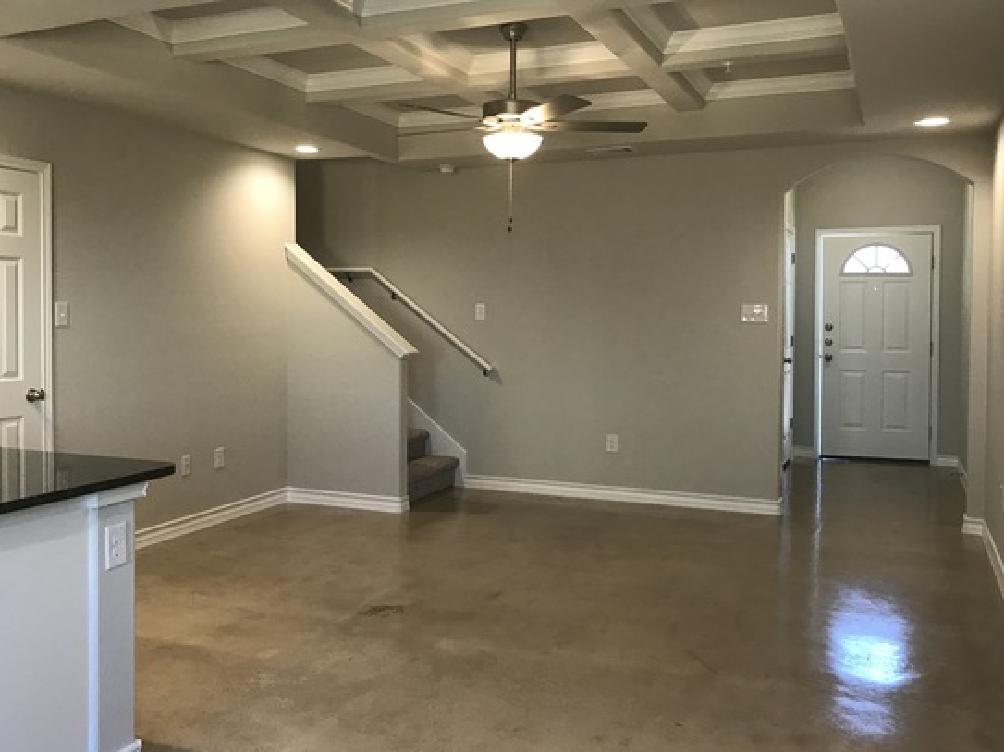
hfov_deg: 55.3
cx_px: 455
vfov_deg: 42.9
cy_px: 340
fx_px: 957
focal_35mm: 33
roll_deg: +0.5
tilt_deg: -1.6
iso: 32
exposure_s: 1/30
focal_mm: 3.99
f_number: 1.8
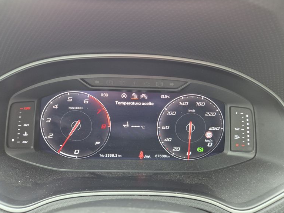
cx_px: 144
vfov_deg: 56.8
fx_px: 197
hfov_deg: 71.6
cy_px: 108
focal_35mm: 24
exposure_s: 1/100
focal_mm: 5.4
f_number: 1.8
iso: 320
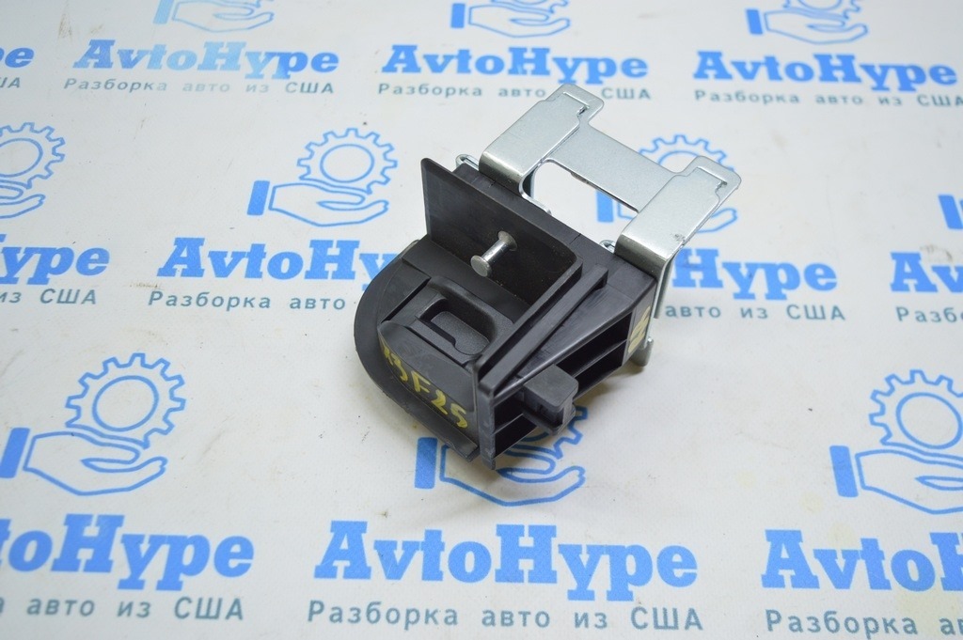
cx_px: 482
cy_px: 320
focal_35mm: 36
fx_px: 962
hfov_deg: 53.2
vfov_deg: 36.8
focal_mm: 24
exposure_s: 1/50
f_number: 4
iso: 400
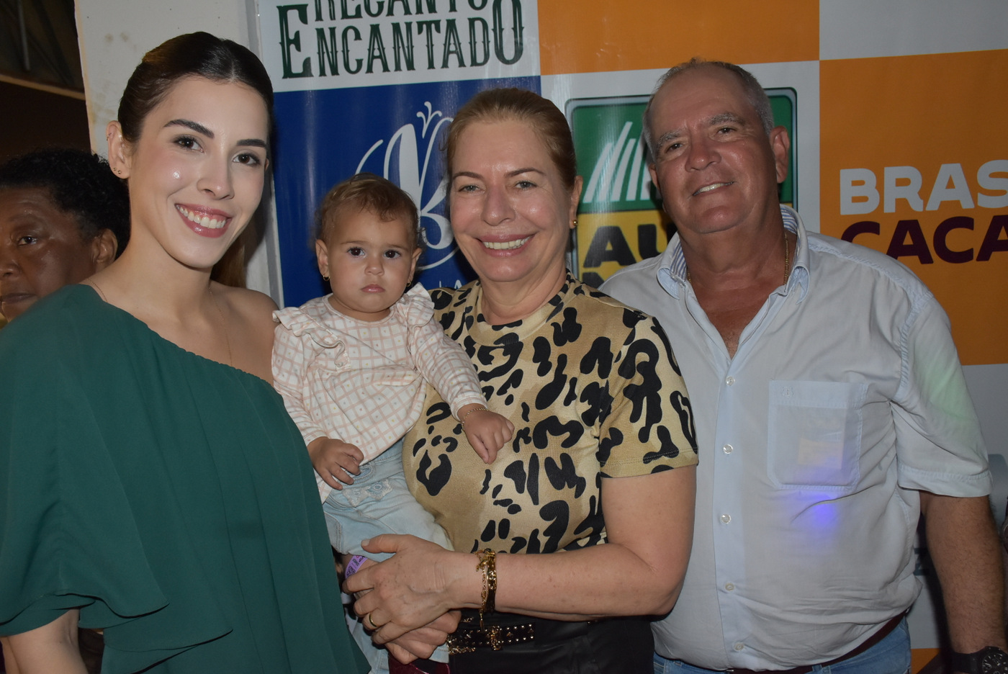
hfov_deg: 57.2
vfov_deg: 40.0
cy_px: 337
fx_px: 925
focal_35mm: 33
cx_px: 504
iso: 1600
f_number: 5.6
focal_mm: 22
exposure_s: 1/60
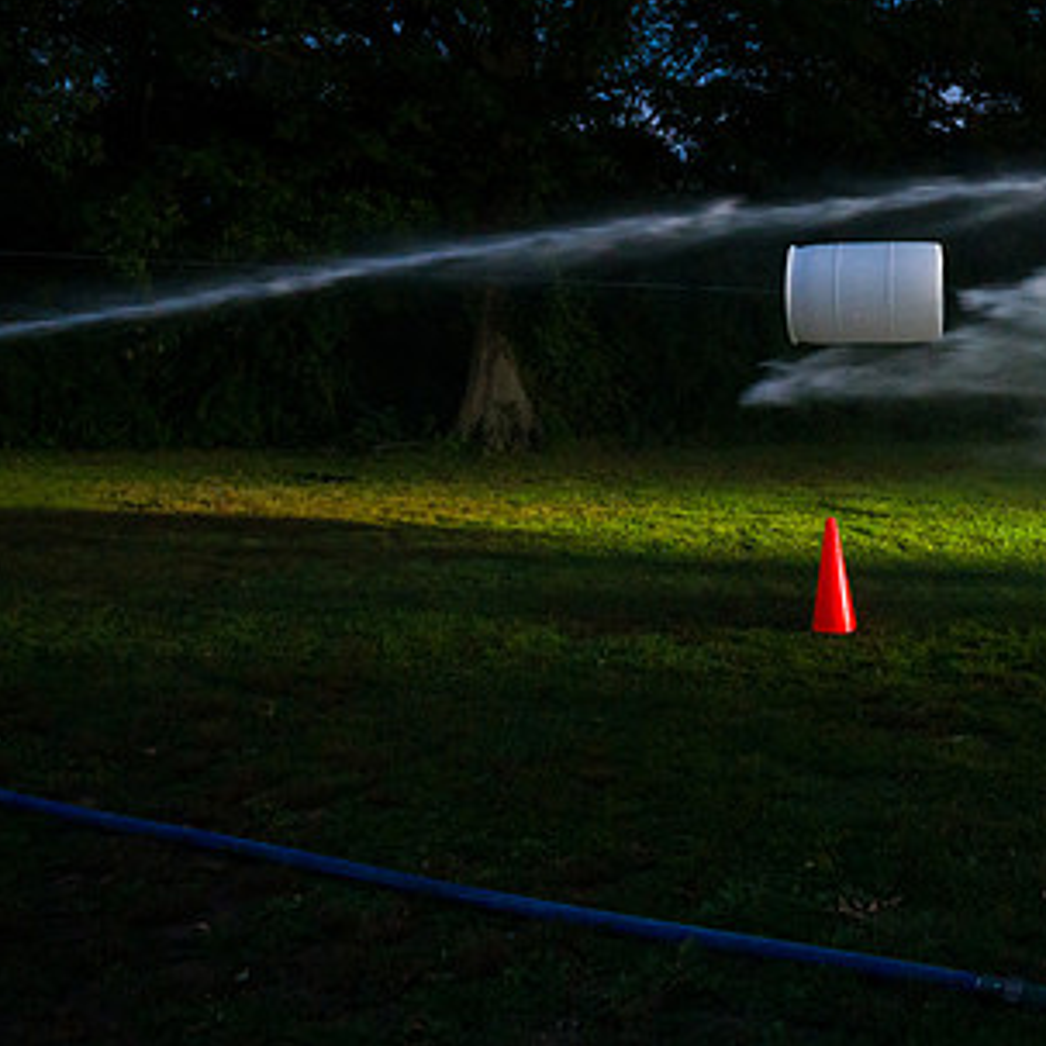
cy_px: 390
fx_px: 1333
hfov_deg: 41.7
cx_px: 770
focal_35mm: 39
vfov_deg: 42.5
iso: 6400
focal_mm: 24
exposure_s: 1/200
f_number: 3.2
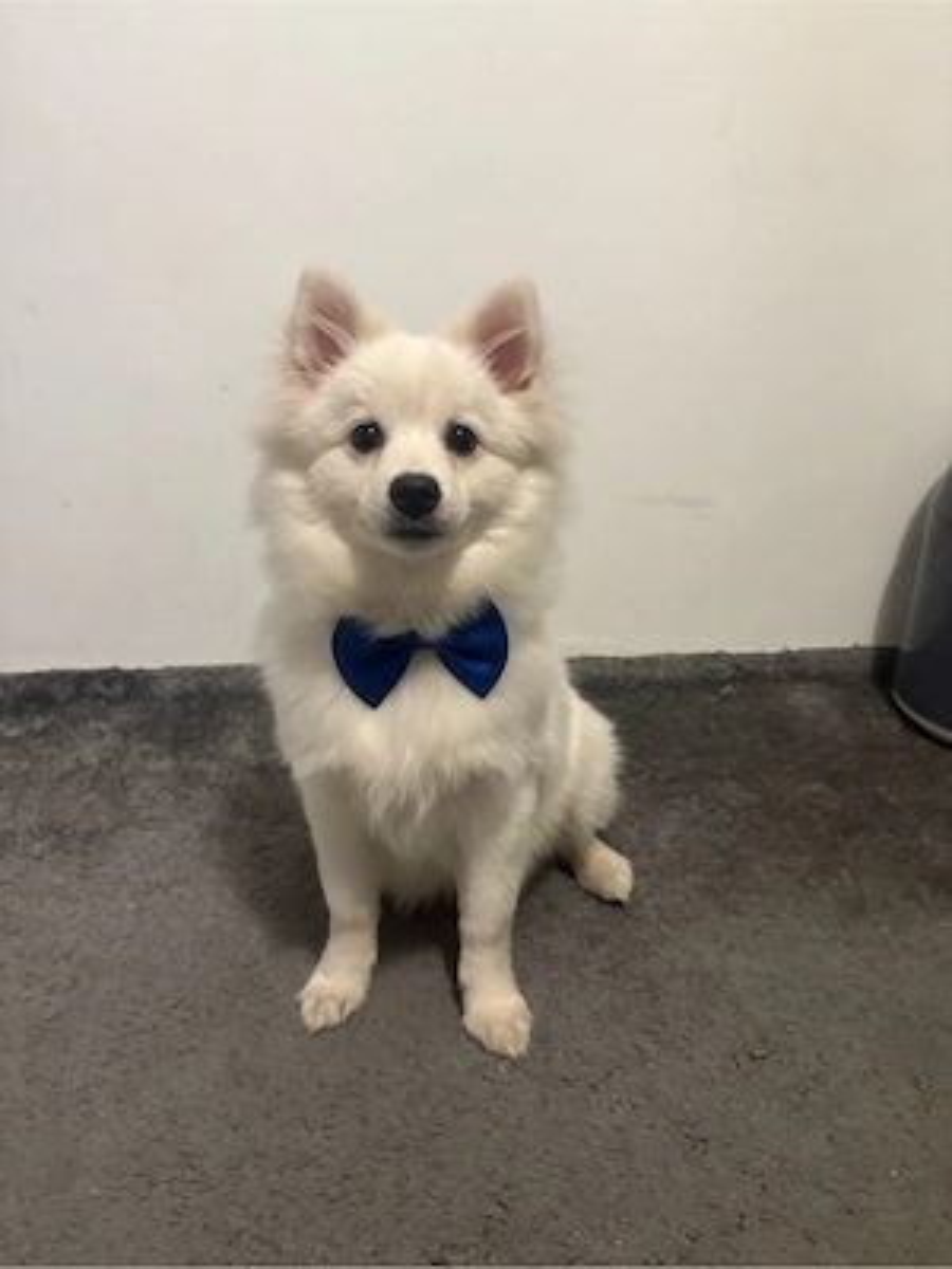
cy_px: 634
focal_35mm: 26
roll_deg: +2.1
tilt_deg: -20.9
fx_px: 953
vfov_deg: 67.3
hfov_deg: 53.1
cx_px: 476
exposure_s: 1/38
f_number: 1.6
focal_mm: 5.96
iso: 640
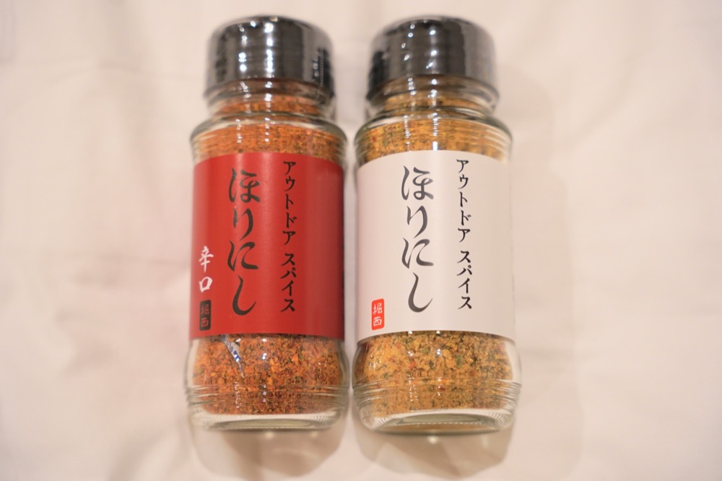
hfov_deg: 34.7
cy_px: 240
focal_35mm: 58
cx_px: 361
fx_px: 1155
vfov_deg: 23.5
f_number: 3.5
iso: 1600
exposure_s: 1/160
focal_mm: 57.6
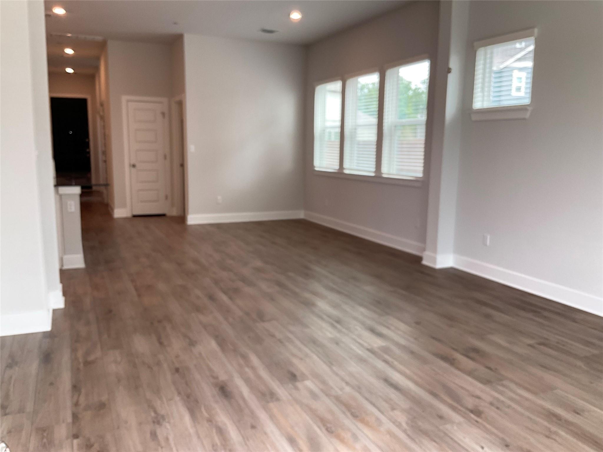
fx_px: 505
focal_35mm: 29
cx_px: 302
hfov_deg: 61.7
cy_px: 226
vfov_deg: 48.2
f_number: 1.8
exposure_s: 1/120
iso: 40
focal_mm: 3
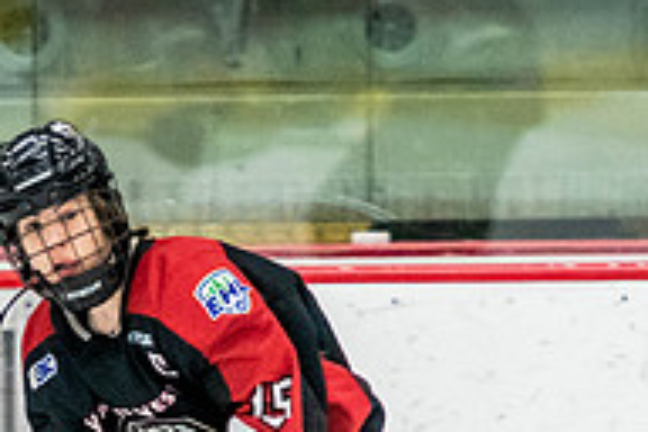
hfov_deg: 2.2
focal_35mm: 952
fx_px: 17135
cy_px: 802
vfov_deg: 1.4
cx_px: 80
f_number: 2.8
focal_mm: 165
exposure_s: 1/640
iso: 2500
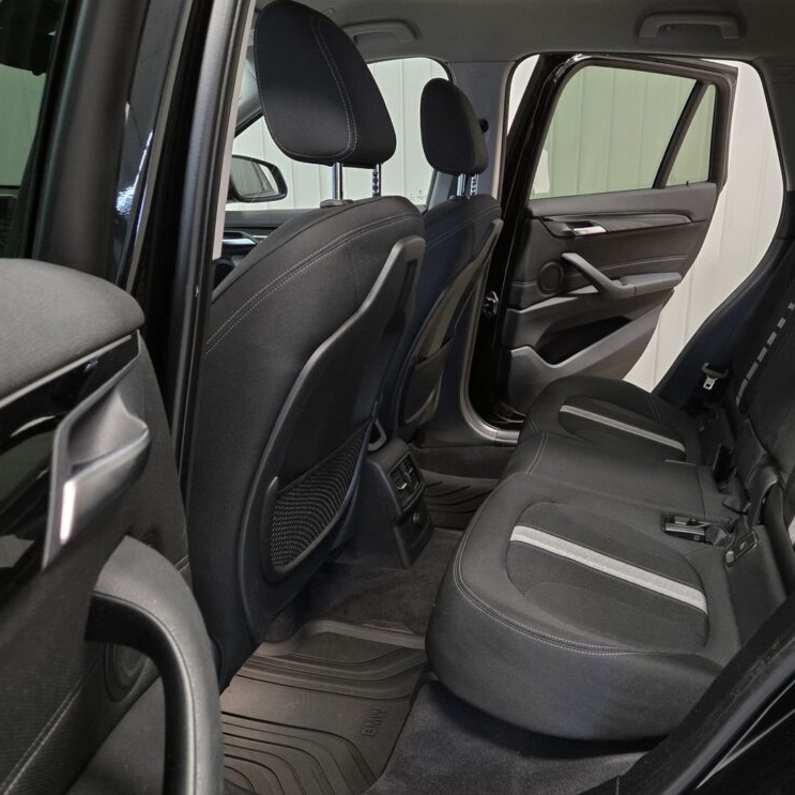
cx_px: 507
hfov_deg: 56.5
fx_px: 728
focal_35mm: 28
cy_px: 403
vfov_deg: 57.3
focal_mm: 5.4
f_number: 1.8
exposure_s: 1/50.6
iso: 250
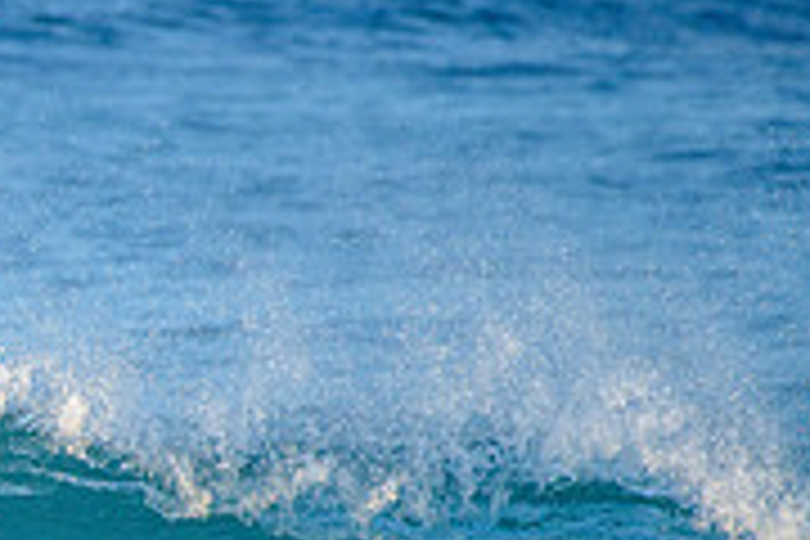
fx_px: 36312
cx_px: -418
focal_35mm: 1614
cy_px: 668
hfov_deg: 1.3
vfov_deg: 0.9
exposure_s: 1/2000
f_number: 5.6
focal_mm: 500
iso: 640
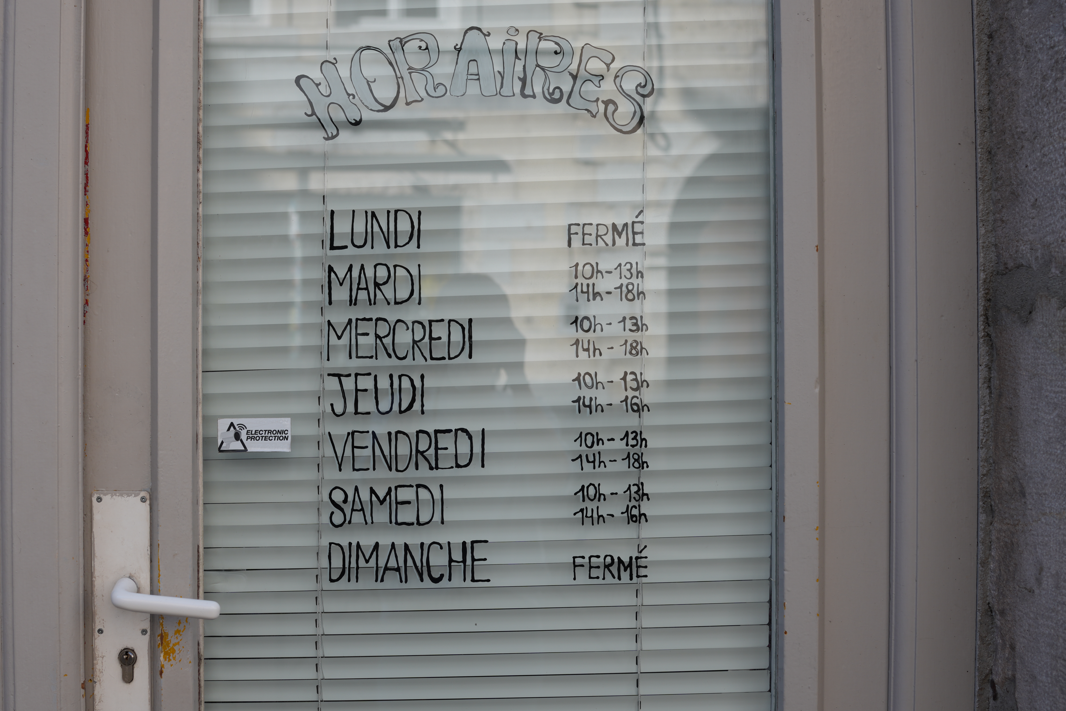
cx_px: 465
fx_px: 1244
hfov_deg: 46.3
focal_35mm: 42
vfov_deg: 31.9
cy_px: 322
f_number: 4
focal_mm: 35
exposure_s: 1/250
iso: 100
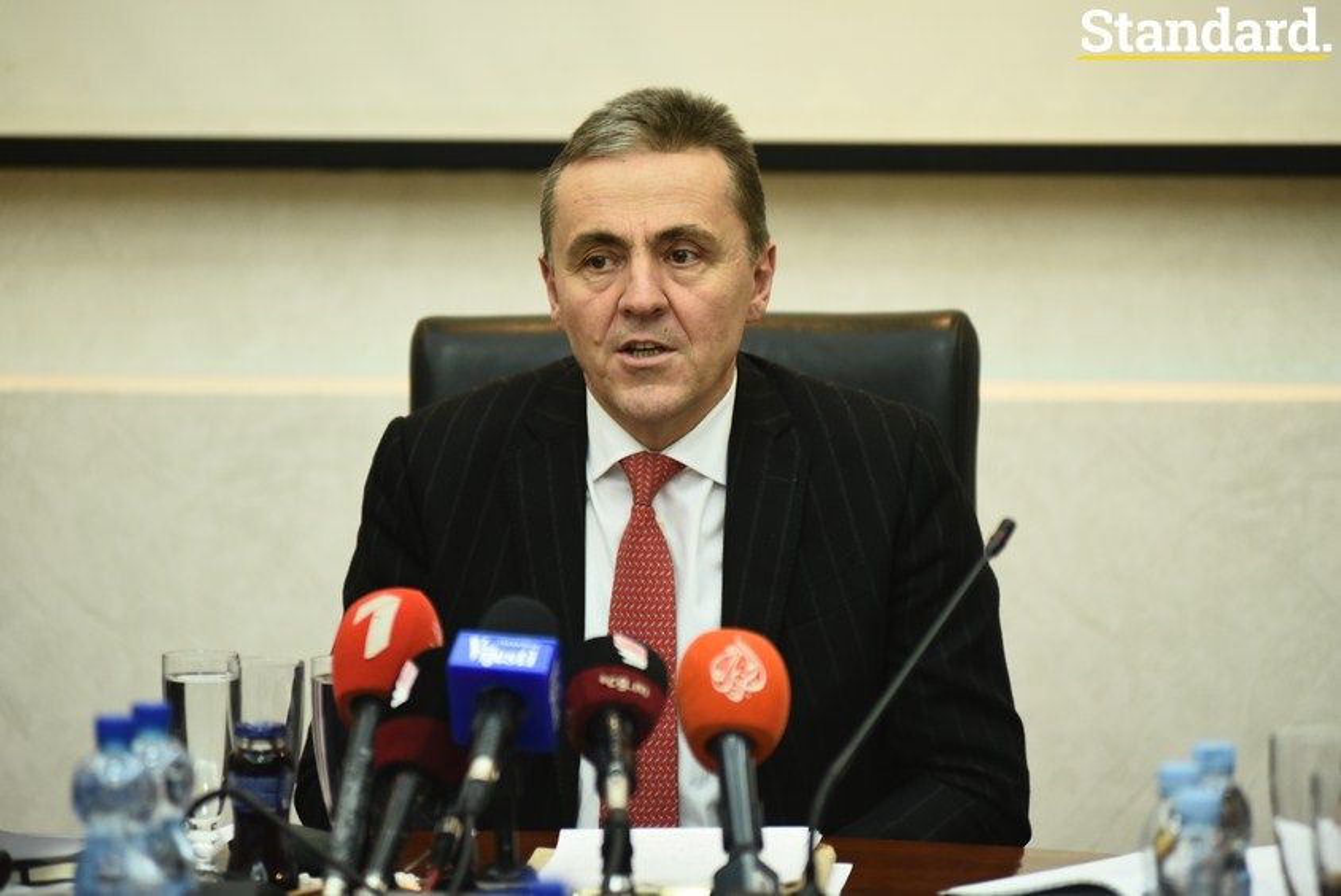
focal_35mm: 200
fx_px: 7455
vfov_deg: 6.9
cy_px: 448
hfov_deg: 10.3
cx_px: 670
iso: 2000
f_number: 2.8
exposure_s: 1/125
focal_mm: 200
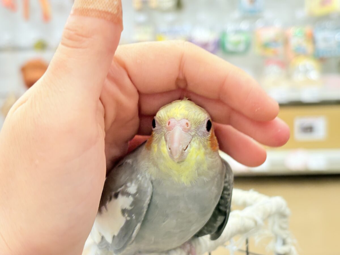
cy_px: 128
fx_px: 511
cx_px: 170
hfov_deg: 36.8
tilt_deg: -8.5
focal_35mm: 52
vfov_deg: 28.0
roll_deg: +2.3
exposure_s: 1/50
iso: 80
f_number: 1.6
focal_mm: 5.96
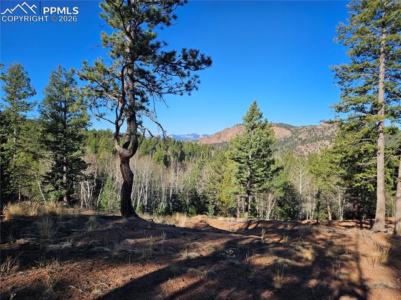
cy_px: 150
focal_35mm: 23
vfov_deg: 58.8
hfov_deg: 74.0
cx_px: 200
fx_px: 266
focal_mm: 5.4
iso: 25
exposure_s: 1/1695
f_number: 1.8
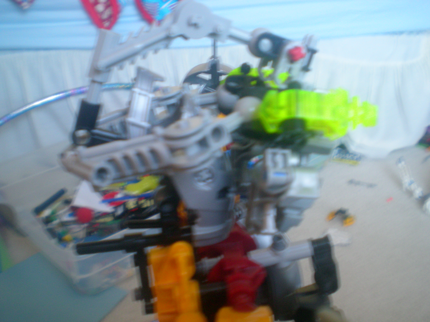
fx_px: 472
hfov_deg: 49.0
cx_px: 215
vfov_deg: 37.7
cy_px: 161
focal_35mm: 38
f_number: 3.1
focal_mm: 6.3
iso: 200
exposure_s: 1/9.2
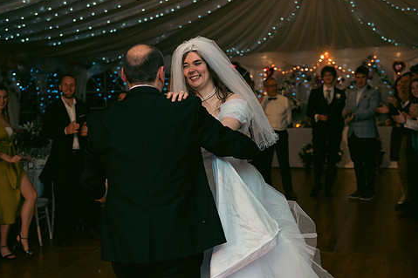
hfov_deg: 31.9
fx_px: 731
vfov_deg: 21.5
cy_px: 156
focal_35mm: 63
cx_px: 228
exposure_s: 1/160
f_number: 3.5
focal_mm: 52
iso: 800
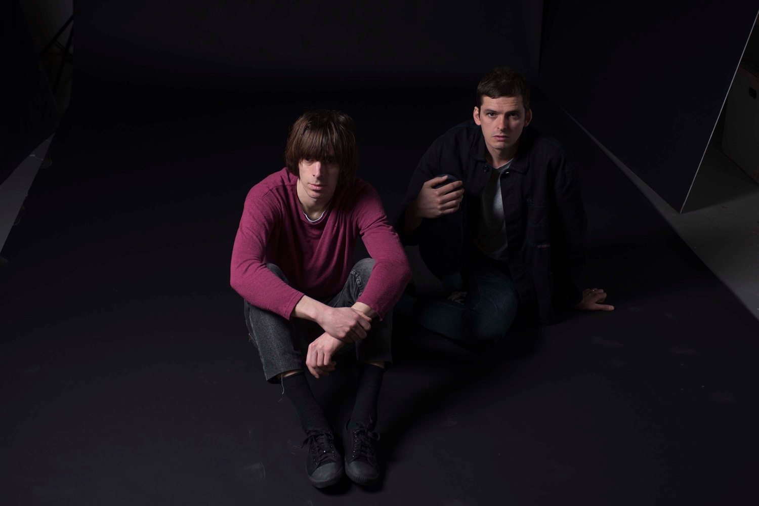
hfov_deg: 35.6
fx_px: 1181
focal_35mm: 56
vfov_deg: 24.2
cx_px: 380
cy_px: 253
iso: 100
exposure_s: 1/160
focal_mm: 56
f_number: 3.5
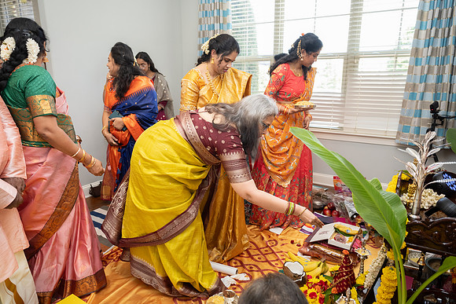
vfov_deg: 50.9
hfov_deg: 71.0
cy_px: 152
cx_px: 228
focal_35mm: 25
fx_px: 320
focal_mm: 25
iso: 800
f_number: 3.5
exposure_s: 1/160
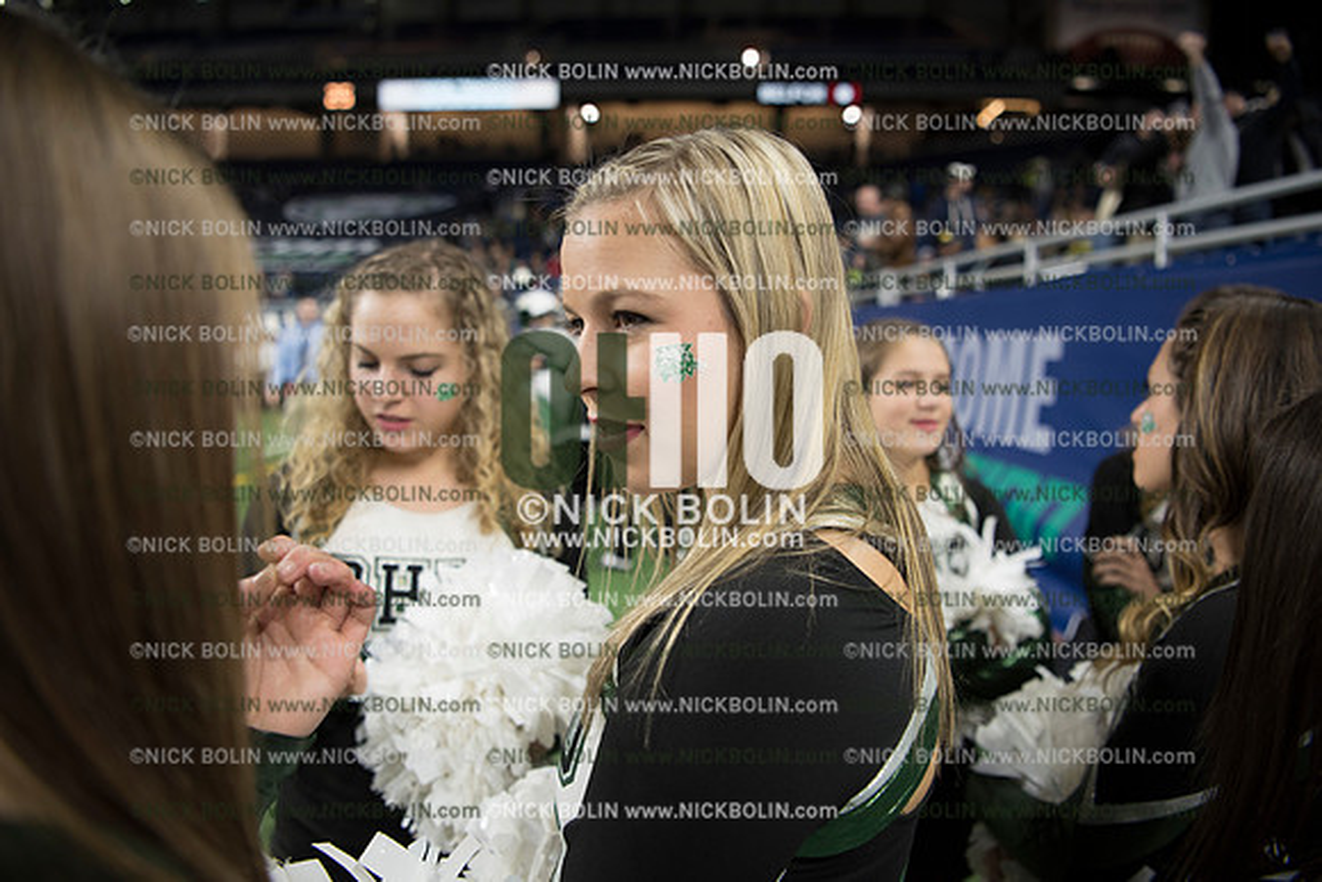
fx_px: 881
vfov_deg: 53.2
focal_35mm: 24
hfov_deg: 73.7
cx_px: 661
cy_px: 441
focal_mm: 24
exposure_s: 1/800
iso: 1250
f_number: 2.8
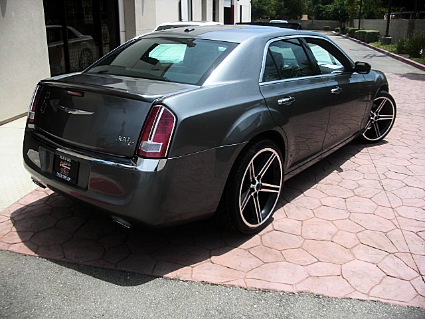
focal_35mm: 36
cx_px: 212
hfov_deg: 51.4
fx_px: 442
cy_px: 160
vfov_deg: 39.7
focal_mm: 6.3
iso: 50
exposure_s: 1/1000
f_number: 2.8
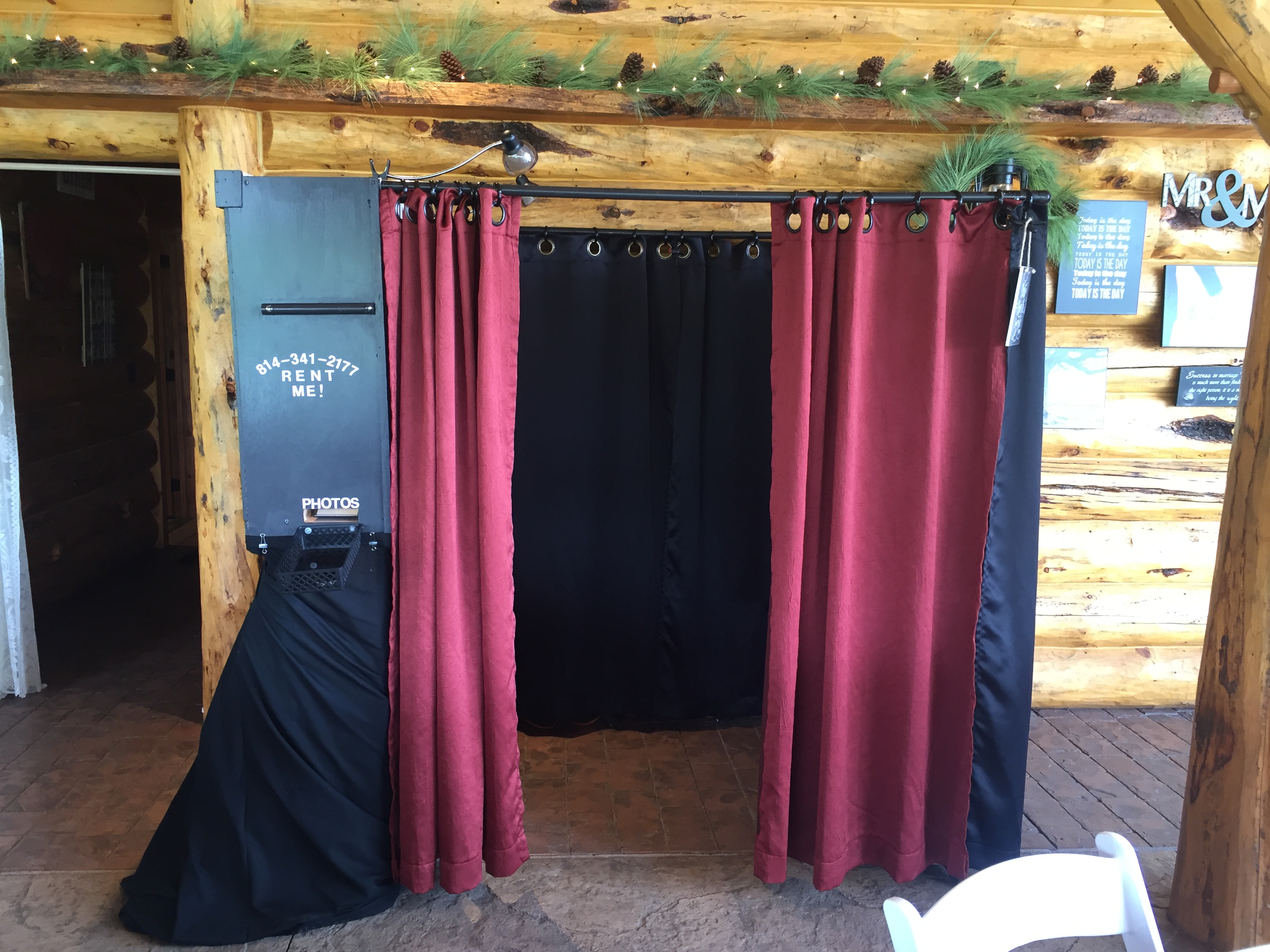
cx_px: 635
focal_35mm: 29
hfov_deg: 61.7
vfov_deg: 48.2
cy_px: 476
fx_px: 1064
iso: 80
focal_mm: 4.15
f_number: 2.2
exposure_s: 1/30
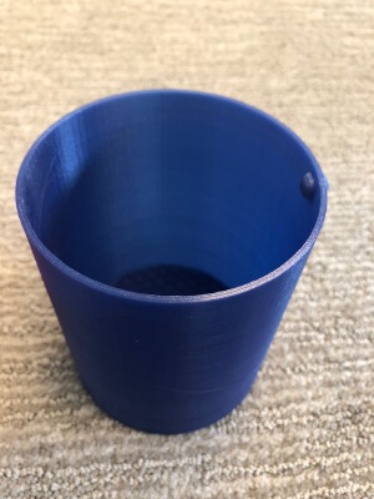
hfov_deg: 48.2
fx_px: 418
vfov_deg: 61.7
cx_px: 187
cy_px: 250
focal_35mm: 29
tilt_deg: -50.4
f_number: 1.8
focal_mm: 3.99
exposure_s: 1/15
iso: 40
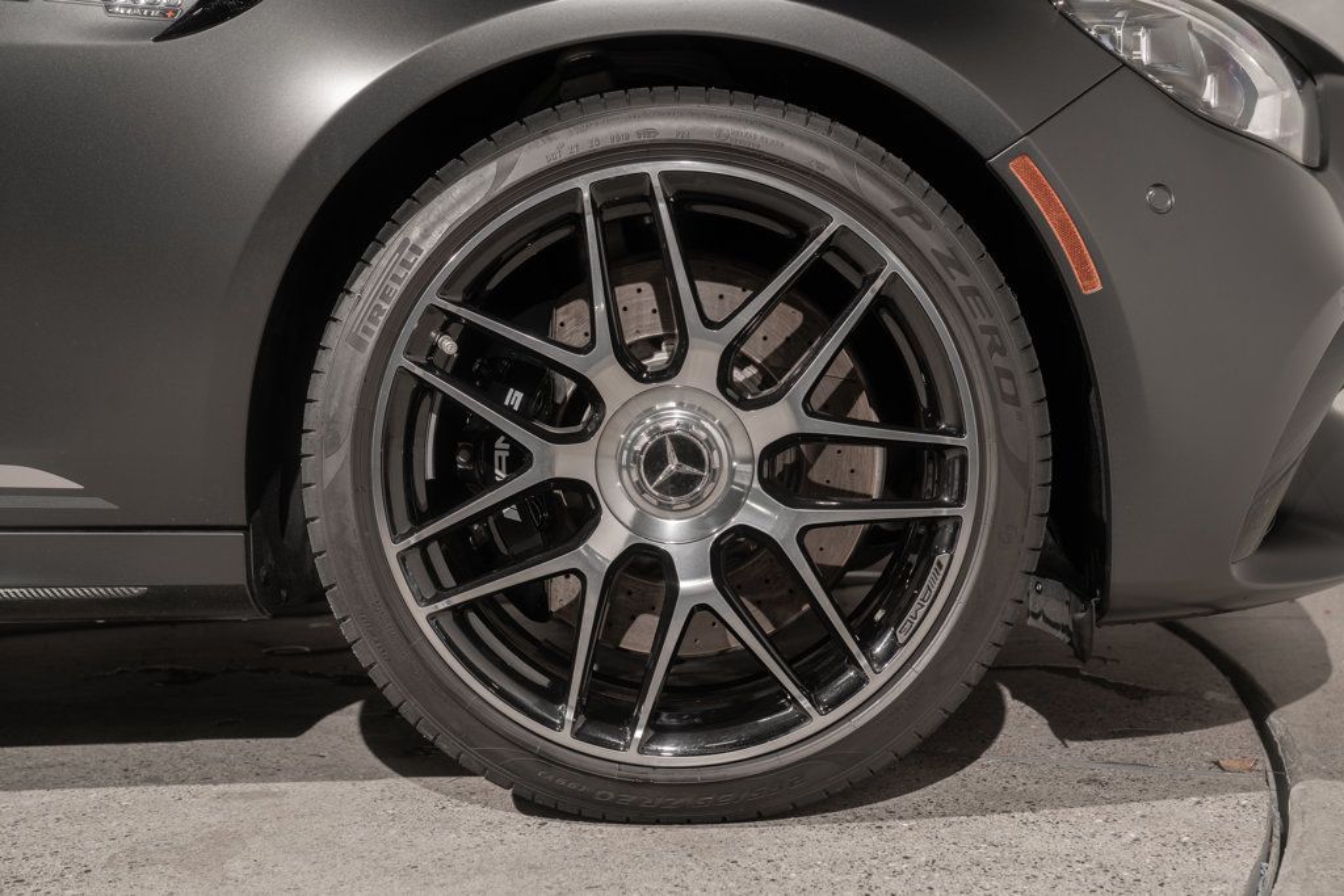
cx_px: 672
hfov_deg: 41.9
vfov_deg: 28.7
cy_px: 448
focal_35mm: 47
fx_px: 1755
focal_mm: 47
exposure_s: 1/50
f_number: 4.5
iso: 200
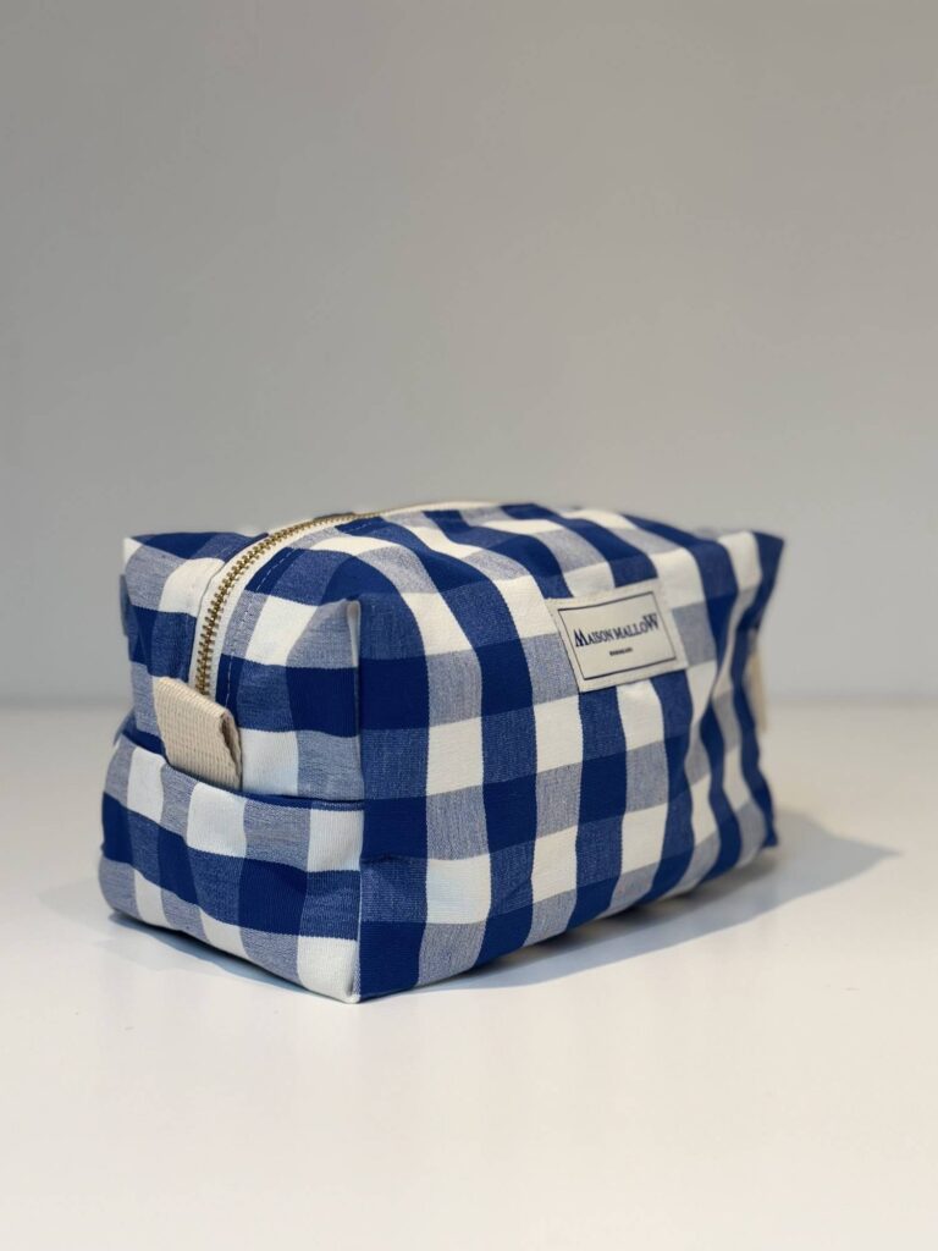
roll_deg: -1.4
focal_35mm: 48
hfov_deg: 30.3
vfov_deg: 39.7
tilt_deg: -5.3
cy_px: 626
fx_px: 1734
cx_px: 469
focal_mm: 6.76
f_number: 1.78
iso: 64
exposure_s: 1/124
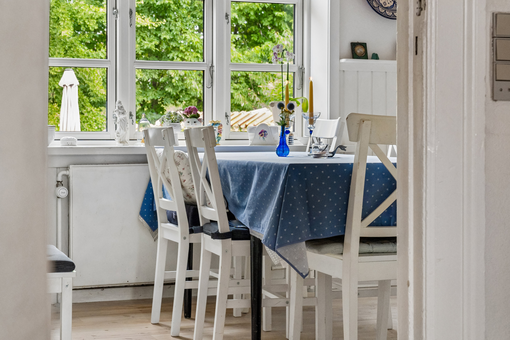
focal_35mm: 66
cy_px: 170
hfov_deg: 30.5
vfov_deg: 20.6
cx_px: 255
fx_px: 935
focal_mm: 44
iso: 800
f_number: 8
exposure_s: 1/30
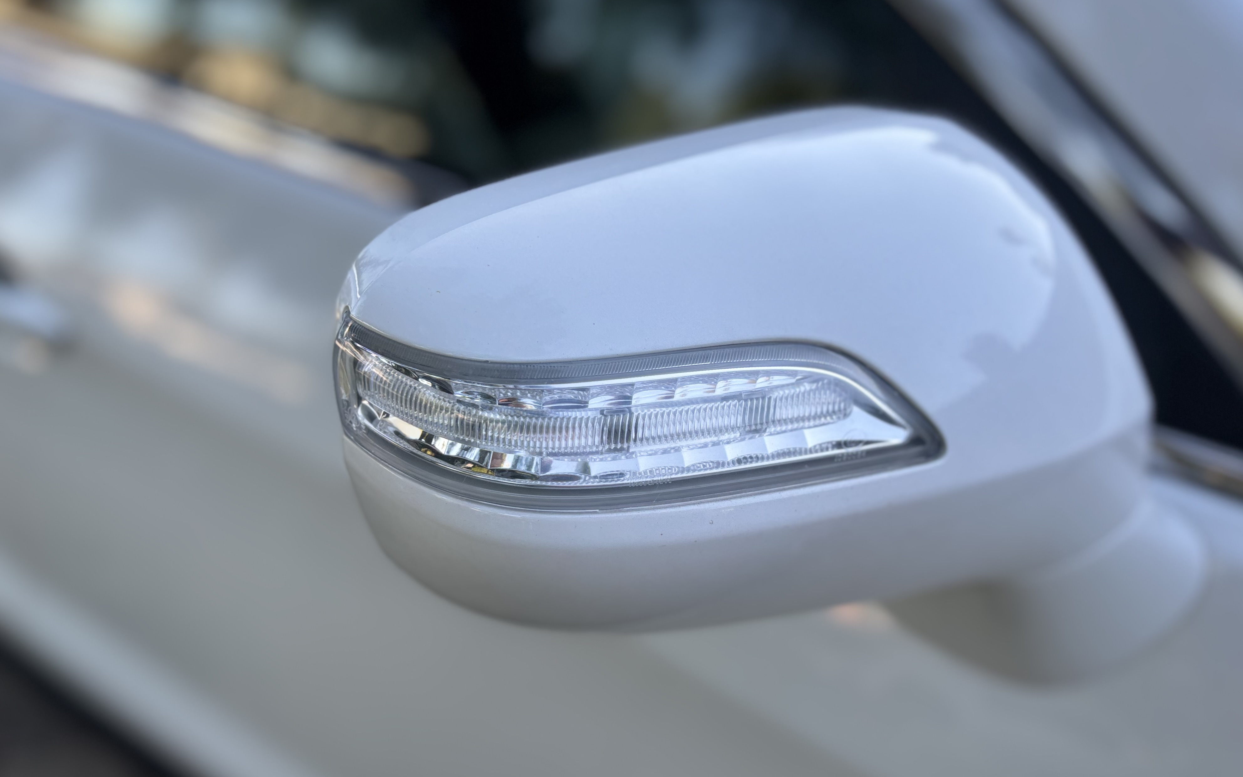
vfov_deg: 44.5
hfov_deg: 66.5
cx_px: 621
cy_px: 431
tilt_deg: -34.5
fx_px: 948
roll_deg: -1.9
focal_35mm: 28
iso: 50
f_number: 1.6
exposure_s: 1/466
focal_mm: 5.96
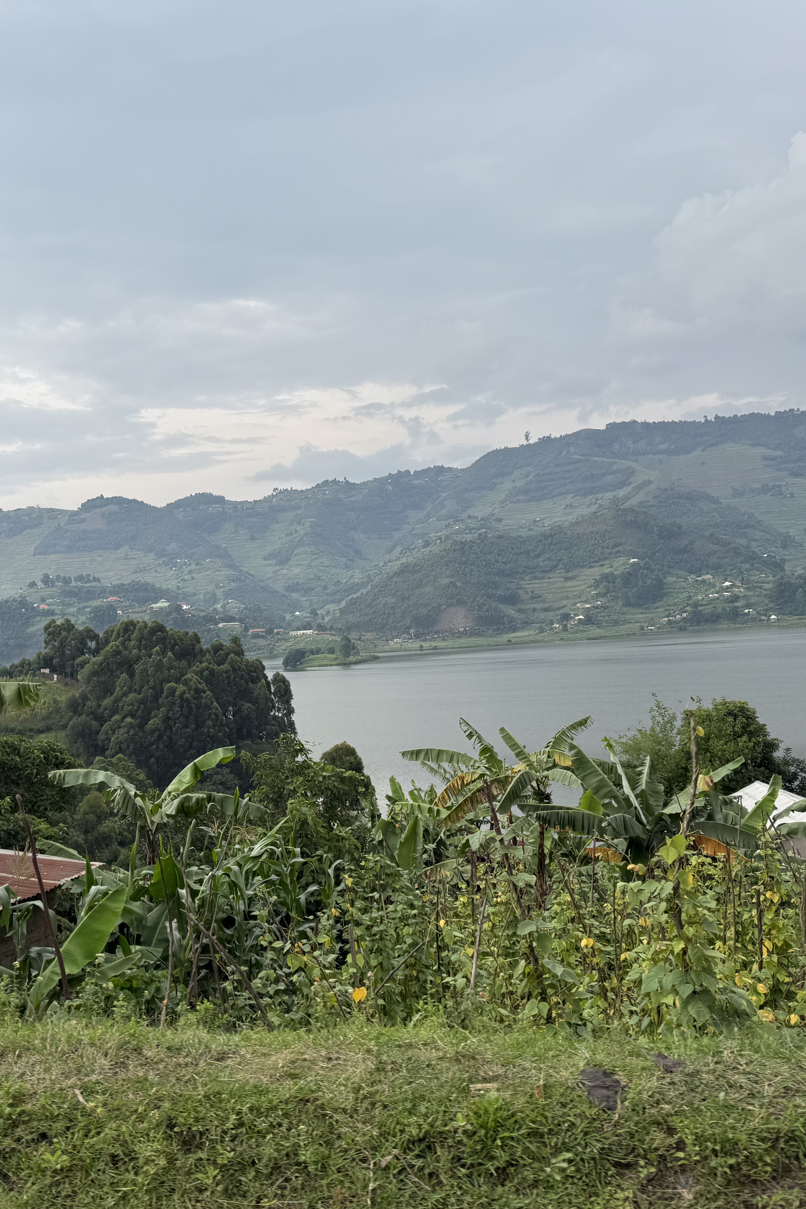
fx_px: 1142
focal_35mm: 34
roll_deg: +3.0
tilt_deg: -4.4
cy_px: 617
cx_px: 246
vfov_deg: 55.8
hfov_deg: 38.3
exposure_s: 1/1385
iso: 80
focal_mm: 6.76
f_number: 1.78
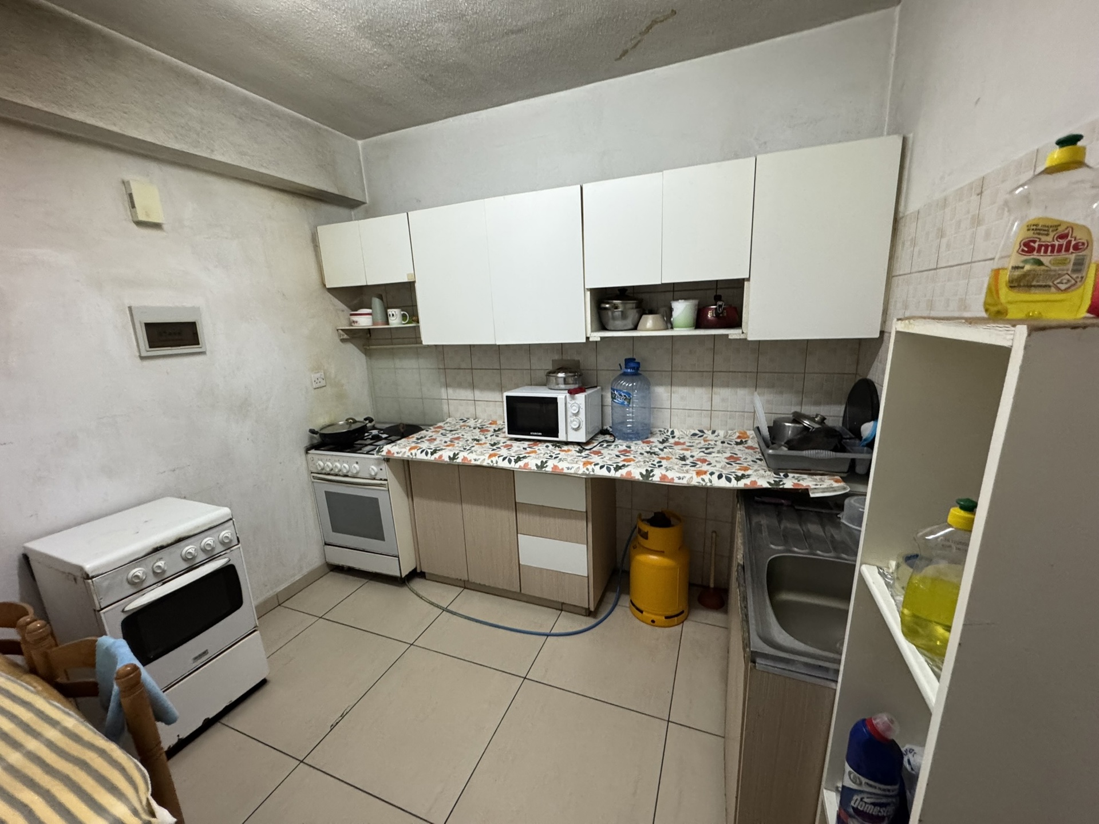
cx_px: 550
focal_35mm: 14
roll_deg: +2.2
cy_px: 412
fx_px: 444
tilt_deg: -11.7
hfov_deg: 102.1
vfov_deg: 85.7
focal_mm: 2.22
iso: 400
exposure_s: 1/50
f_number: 2.2
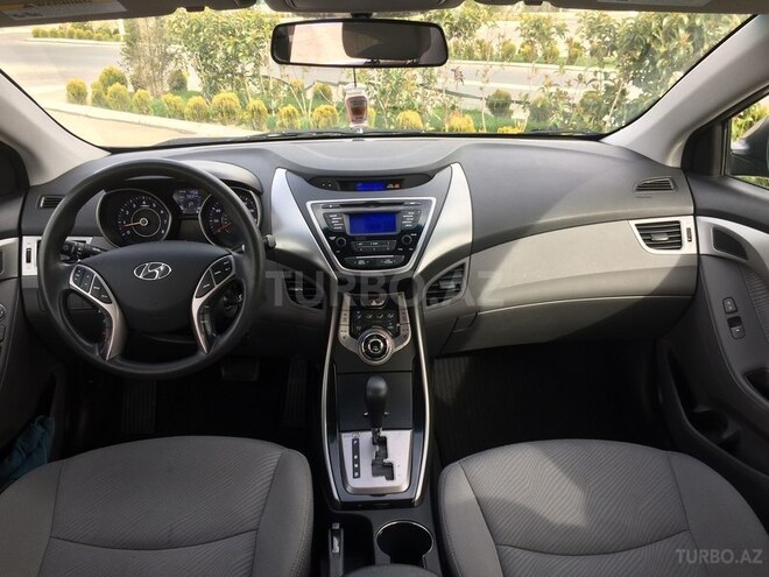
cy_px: 288
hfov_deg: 61.7
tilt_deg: -23.0
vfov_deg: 48.2
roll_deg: +0.6
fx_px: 644
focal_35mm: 29
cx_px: 384
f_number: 2.2
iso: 32
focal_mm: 4.15
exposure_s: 1/118
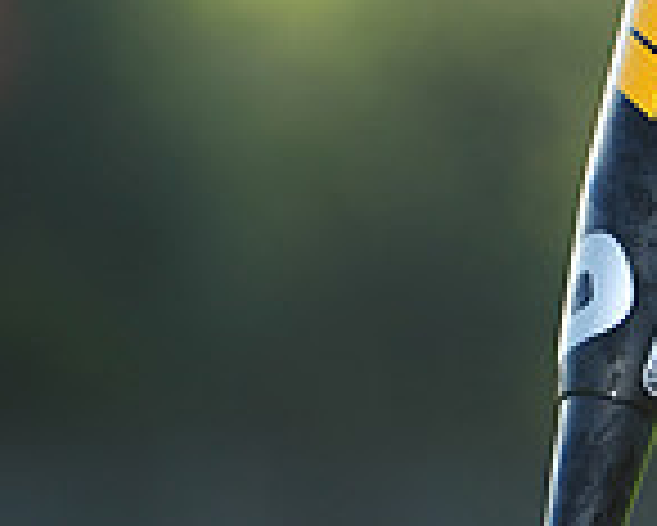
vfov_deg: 2.1
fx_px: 14535
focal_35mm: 747
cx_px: 828
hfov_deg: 2.6
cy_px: 670
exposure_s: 1/1000
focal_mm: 200
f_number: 5
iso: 400
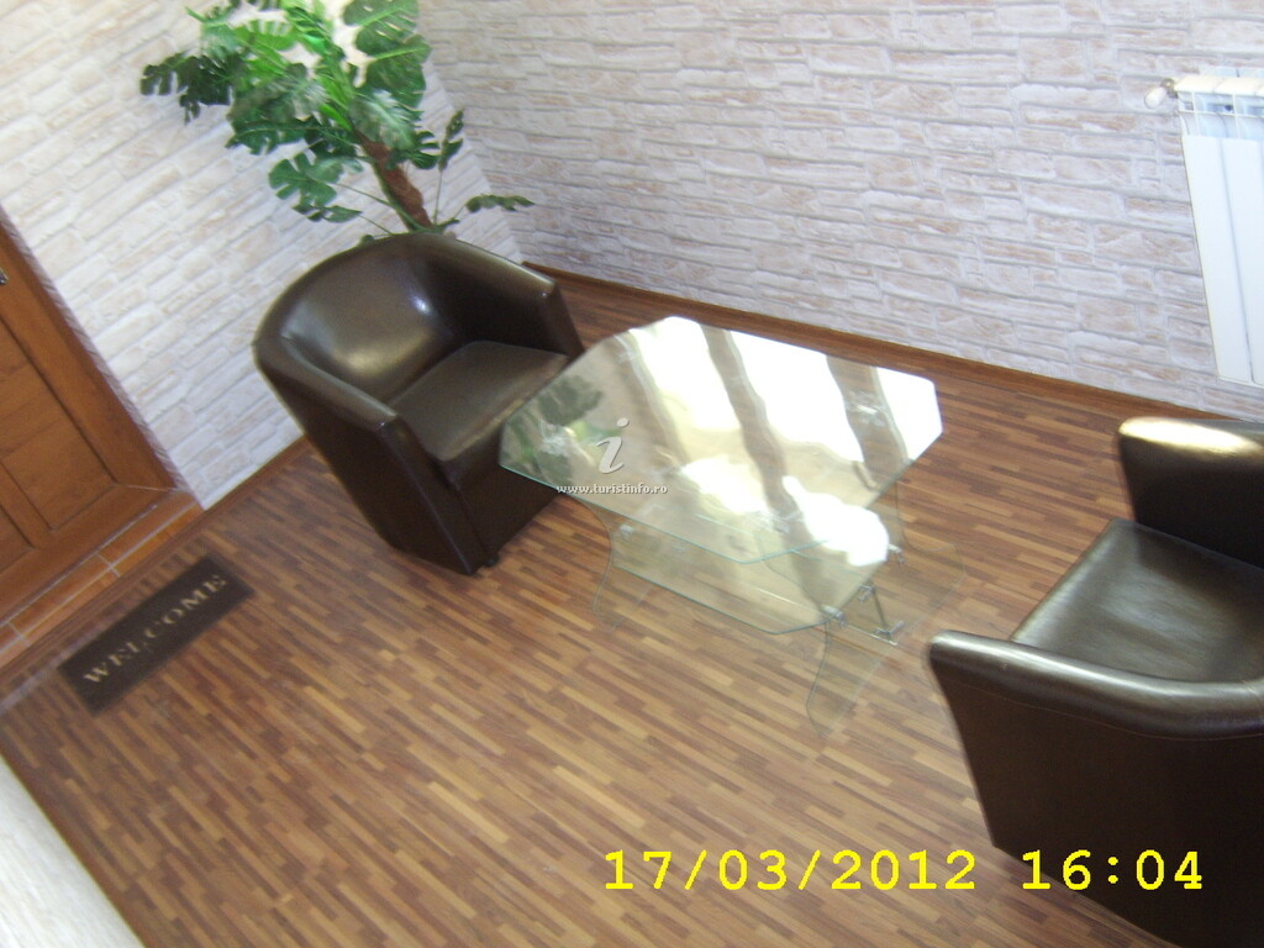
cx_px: 632
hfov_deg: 58.4
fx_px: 1132
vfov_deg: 45.4
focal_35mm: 31
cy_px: 474
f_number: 2.7
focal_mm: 8.13
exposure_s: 1/30
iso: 200
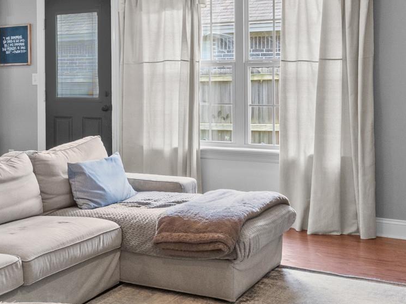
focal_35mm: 54
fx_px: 629
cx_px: 96
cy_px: 79
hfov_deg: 34.9
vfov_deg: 26.9
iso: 250
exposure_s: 1/2
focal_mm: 11
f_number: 9
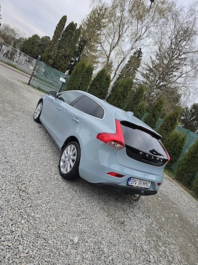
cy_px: 132
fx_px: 175
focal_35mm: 23
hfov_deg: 58.9
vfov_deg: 73.9
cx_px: 99
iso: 12
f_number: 1.7
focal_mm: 6.3
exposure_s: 1/270
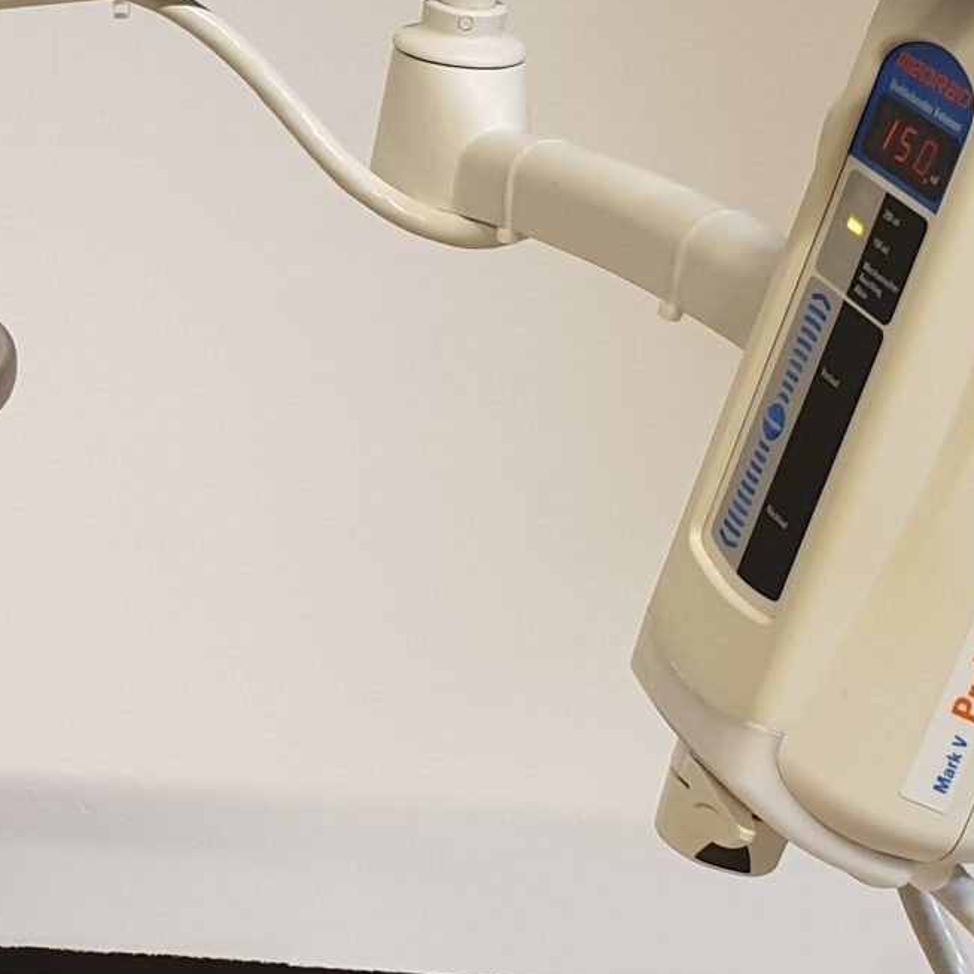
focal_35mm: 90
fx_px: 2865
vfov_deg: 19.2
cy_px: 325
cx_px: -34
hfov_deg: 18.7
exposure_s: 1/50
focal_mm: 4.3
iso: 200
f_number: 2.4
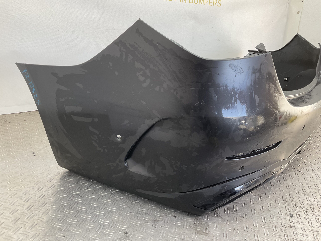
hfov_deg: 61.7
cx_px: 160
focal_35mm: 29
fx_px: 269
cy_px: 120
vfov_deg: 48.2
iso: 25
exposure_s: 1/100
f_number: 1.8
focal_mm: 3
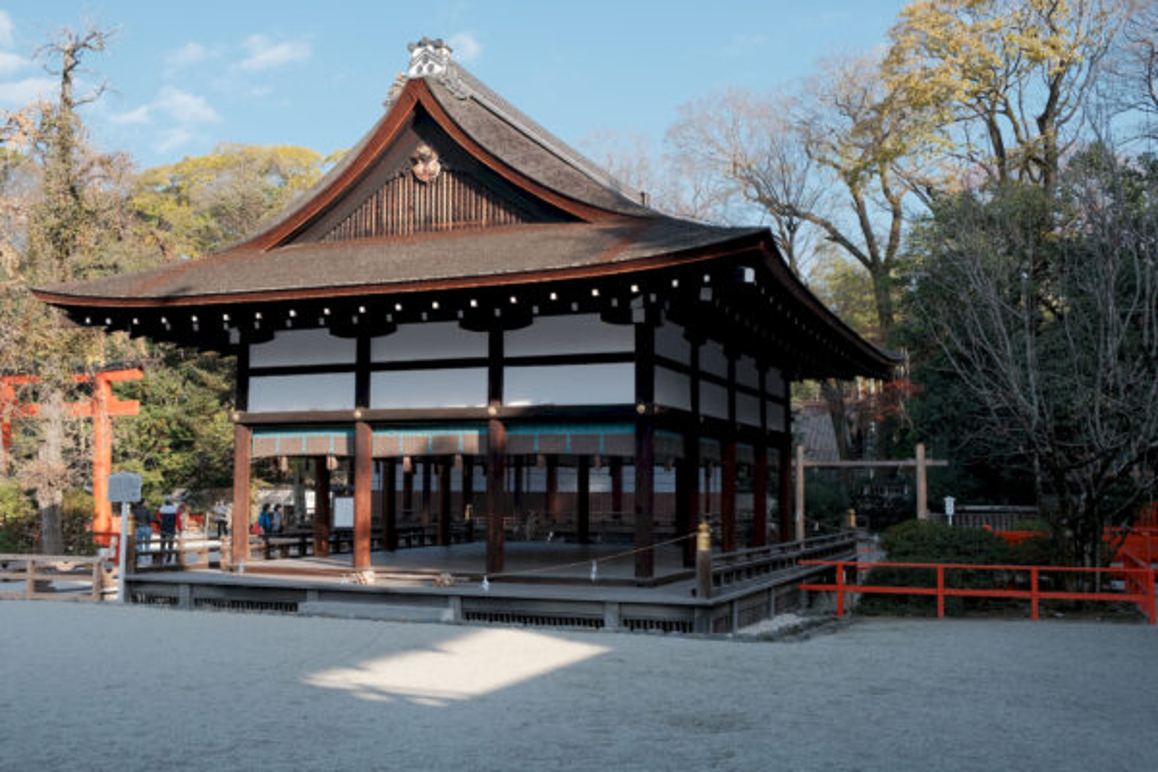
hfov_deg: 53.1
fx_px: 1158
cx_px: 579
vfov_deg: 36.9
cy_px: 386
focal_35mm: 36
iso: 400
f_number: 6.4
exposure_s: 1/250
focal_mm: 24.3
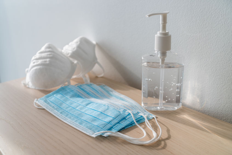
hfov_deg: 54.4
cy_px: 78
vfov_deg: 37.9
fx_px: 226
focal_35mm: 35
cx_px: 116
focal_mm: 35
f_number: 4
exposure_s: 1/250
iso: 100
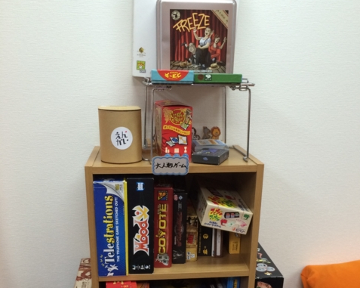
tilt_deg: -19.8
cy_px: 218
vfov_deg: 38.1
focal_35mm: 38
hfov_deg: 48.0
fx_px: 405
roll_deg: +0.8
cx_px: 180
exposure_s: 1/30
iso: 50
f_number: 2.2
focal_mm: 4.15
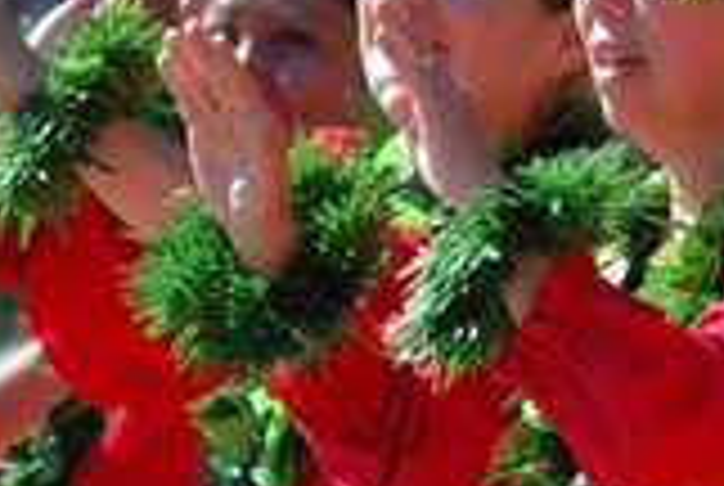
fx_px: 15444
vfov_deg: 1.8
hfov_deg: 2.7
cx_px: 782
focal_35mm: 767
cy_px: 4
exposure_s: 1/500
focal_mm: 165
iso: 200
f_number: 5.3
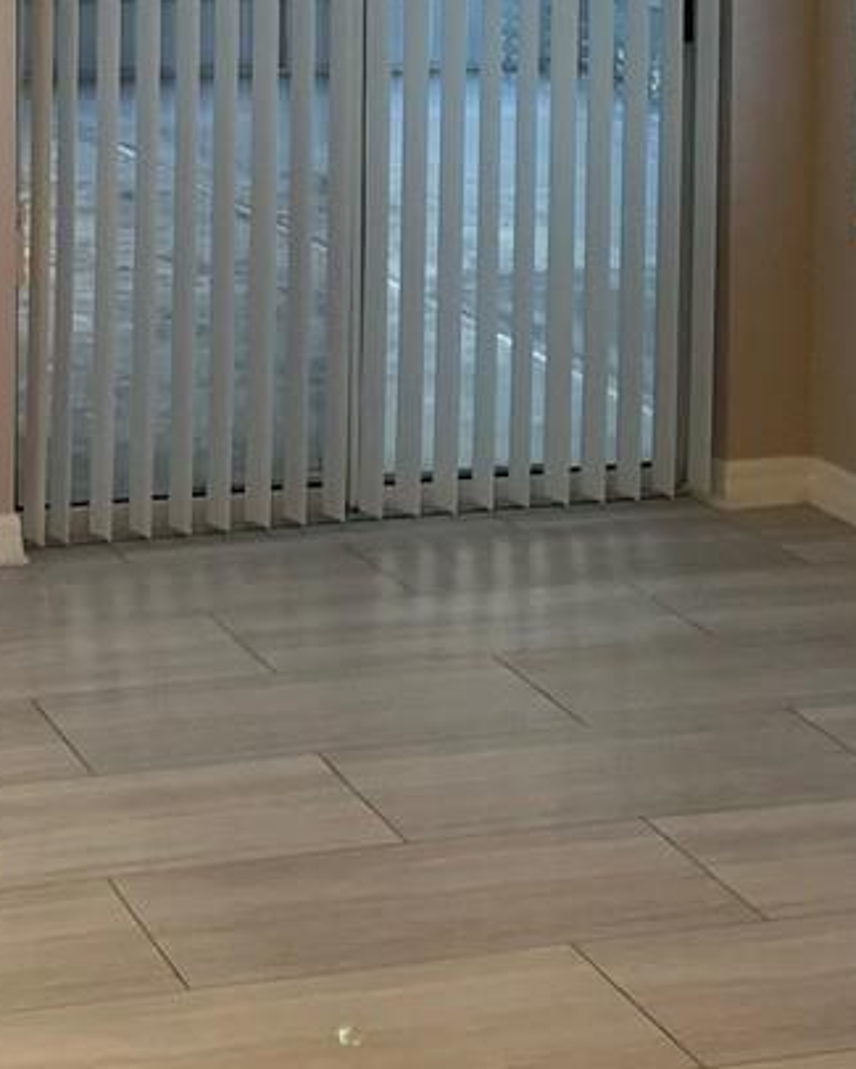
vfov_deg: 18.5
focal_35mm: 100
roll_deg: +0.2
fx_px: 3166
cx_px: 298
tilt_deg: -3.5
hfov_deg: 15.4
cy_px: -68
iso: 125
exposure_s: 1/60
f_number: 1.8
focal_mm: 4.25
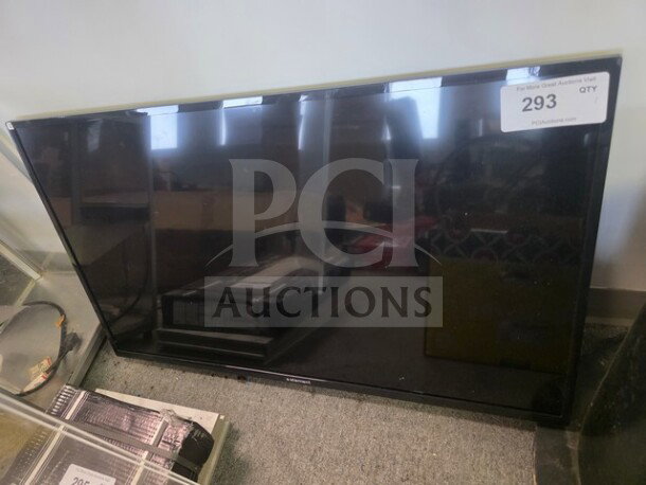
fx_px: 429
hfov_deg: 73.9
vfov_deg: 58.9
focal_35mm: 23
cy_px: 242
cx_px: 323
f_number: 1.7
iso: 1000
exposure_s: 1/120
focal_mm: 6.3
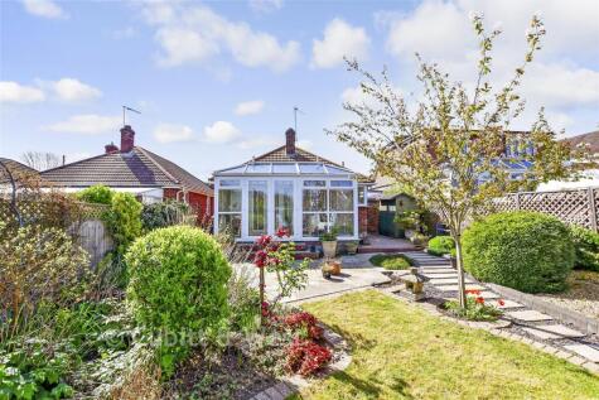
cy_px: 200
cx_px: 300
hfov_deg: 100.4
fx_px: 250
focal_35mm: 15
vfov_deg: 77.4
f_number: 8
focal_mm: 10
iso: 320
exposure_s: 1/640
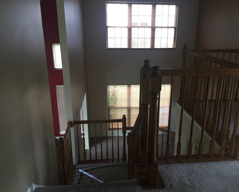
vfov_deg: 47.2
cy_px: 98
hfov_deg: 57.1
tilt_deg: -17.5
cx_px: 129
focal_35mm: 31
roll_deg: -1.0
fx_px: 219
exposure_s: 1/30
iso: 80
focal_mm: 4.15
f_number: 2.2
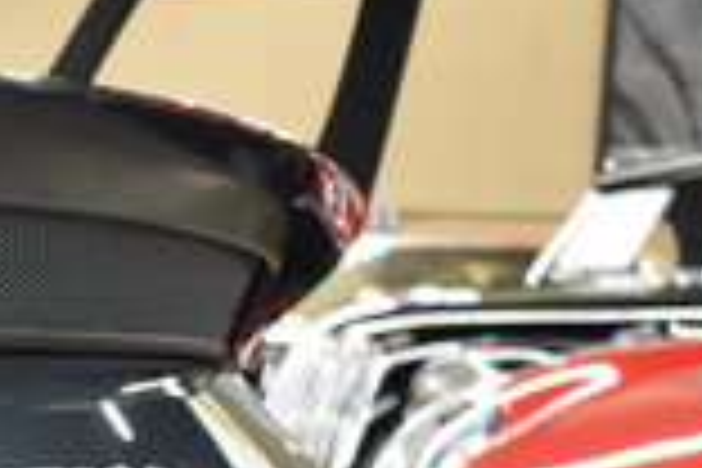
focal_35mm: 184
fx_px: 3597
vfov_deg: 7.1
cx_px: -814
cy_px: 981
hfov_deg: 10.1
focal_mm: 25
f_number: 4
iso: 900
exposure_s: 1/40
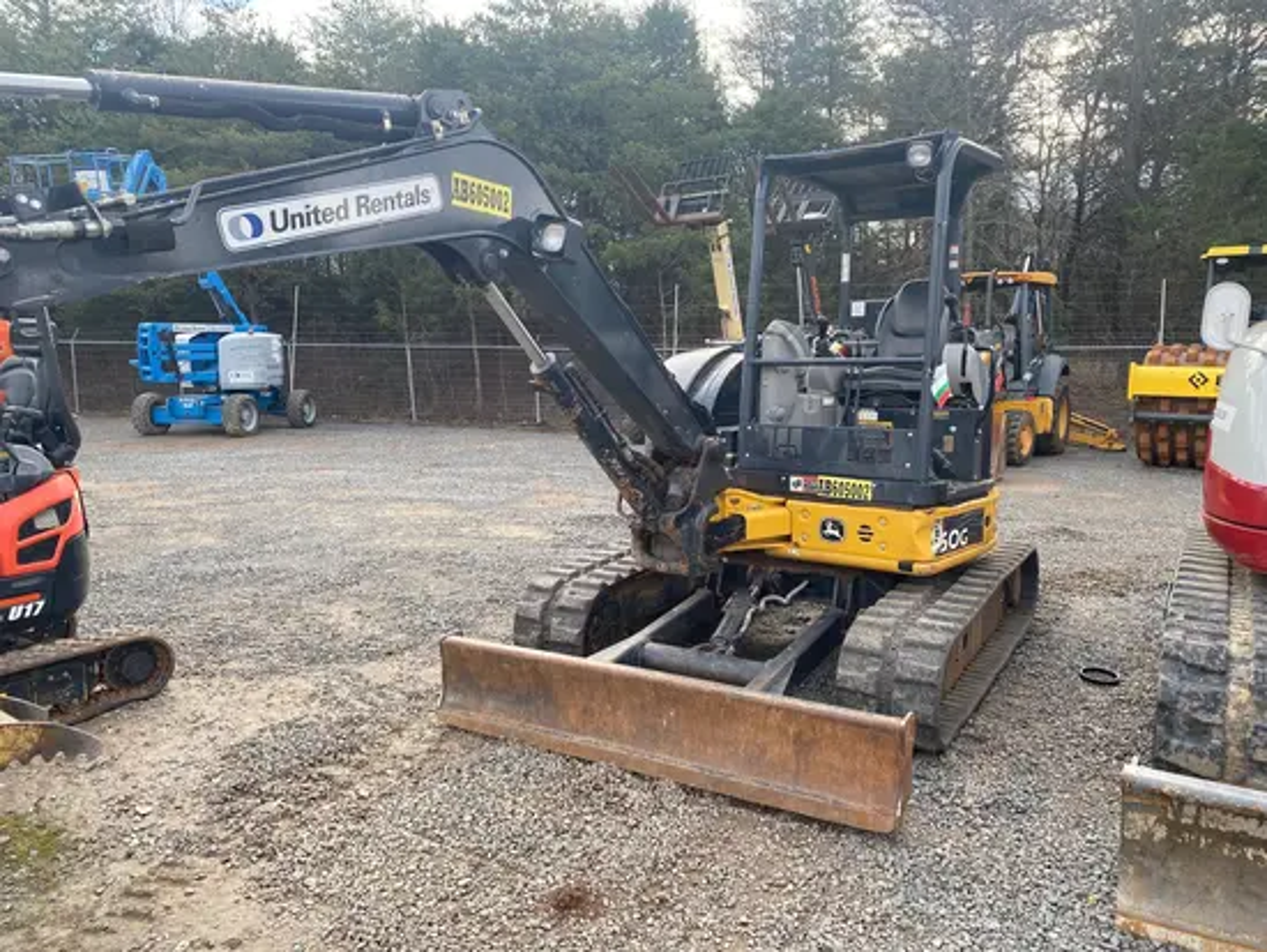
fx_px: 952
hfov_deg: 67.3
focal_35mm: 26
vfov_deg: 53.1
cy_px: 476
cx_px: 634
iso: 32
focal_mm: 4.25
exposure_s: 1/268
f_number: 1.8
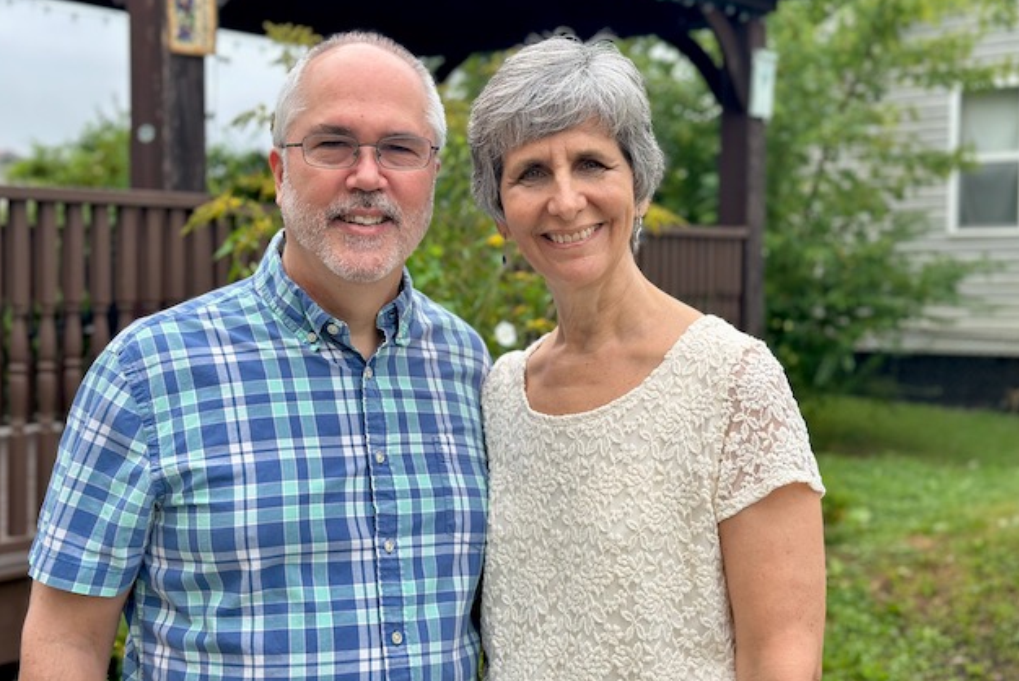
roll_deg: +0.4
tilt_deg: -2.4
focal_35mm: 51
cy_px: 319
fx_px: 1444
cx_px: 506
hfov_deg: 38.9
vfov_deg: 26.5
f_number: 1.78
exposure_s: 1/1258
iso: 80
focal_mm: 6.86
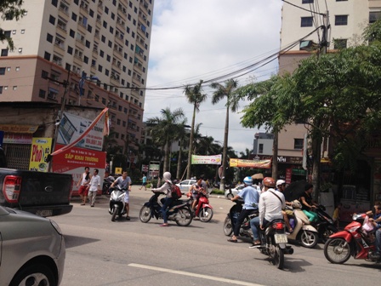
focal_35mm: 35
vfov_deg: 40.7
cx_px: 190
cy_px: 143
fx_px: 385
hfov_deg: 52.6
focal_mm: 4.28
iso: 50
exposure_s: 1/3460
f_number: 2.4
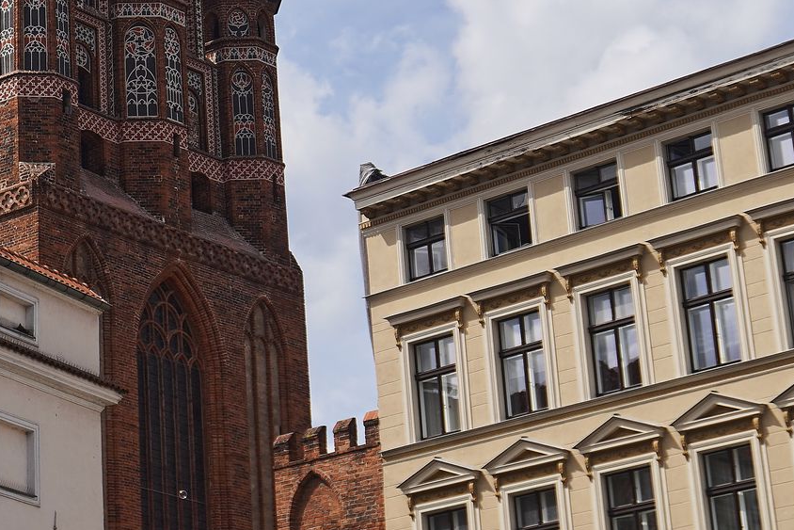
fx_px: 2430
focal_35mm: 110
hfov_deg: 18.3
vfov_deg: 12.4
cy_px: 83
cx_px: 78
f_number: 5.6
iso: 100
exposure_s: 1/800
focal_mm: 31
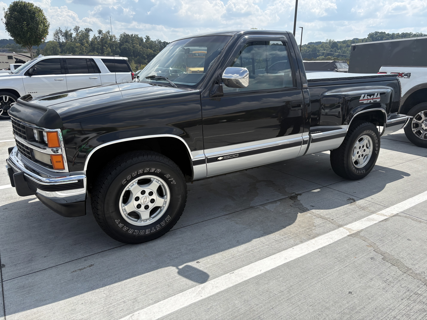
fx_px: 321
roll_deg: +0.3
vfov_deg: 53.1
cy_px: 160
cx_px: 214
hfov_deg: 67.3
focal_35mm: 26
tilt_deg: -15.5
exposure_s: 1/3279
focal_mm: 5.96
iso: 50
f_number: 1.6
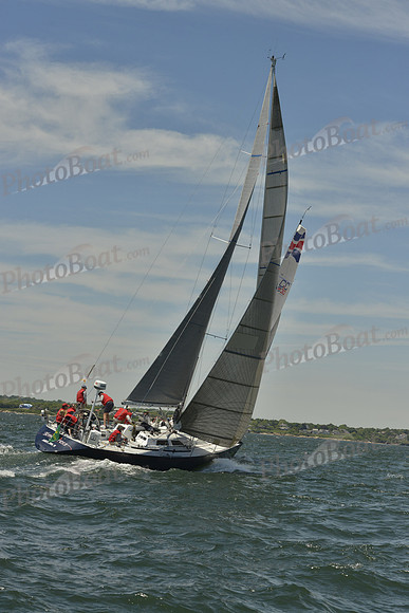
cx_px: 204
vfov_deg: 28.8
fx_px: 1192
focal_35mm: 70
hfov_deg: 19.5
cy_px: 306
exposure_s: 1/1600
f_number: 9
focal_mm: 70
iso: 280
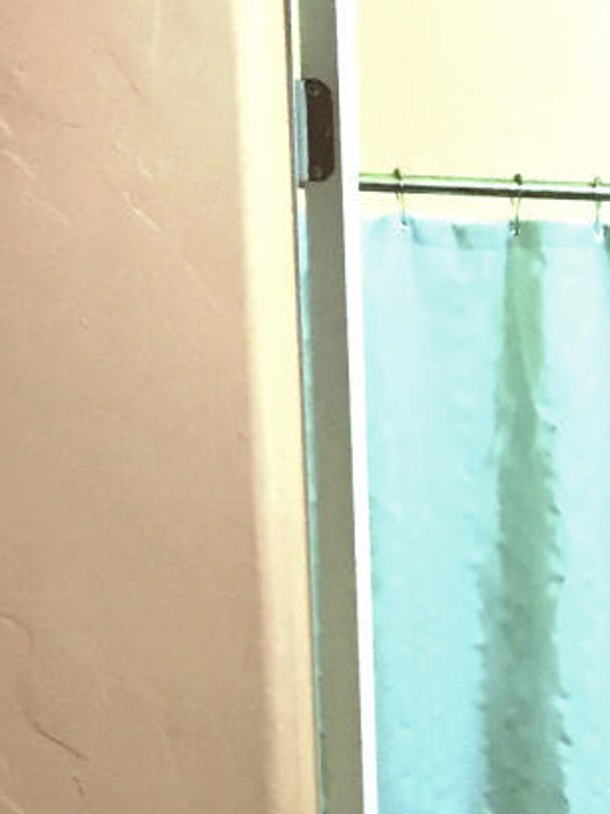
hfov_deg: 9.8
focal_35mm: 142
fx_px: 3336
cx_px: 1140
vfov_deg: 13.3
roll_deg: -1.2
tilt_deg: -12.1
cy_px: 1147
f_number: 2.2
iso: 80
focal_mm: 4.15
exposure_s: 1/30
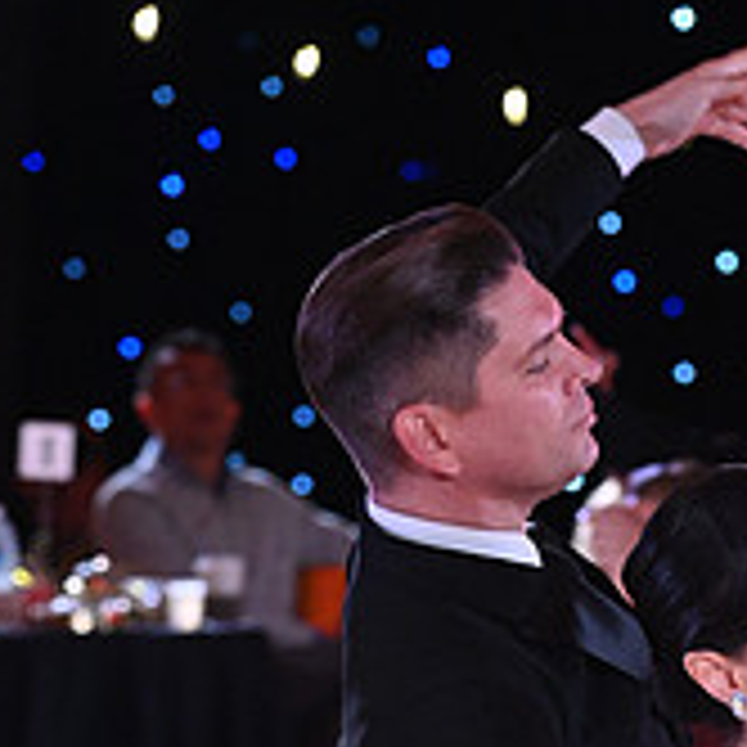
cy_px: 1300
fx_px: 10132
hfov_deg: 4.2
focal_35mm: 415
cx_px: 808
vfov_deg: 4.2
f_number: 6.3
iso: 5000
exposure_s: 1/400
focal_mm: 140
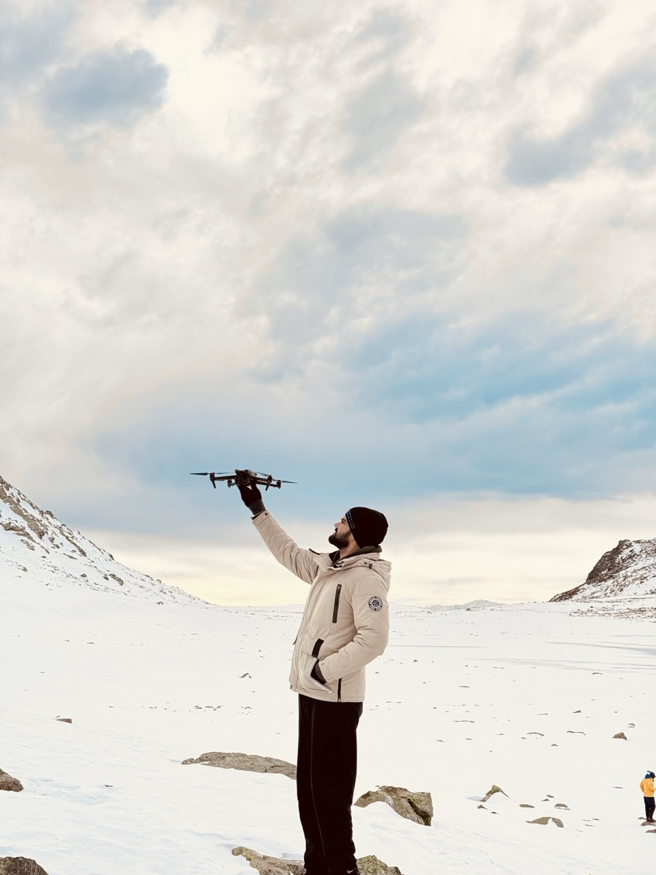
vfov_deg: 39.7
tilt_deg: +8.1
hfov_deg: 30.3
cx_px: 328
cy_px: 438
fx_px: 1213
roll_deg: -0.2
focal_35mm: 48
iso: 80
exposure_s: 1/2342
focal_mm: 6.76
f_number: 1.78
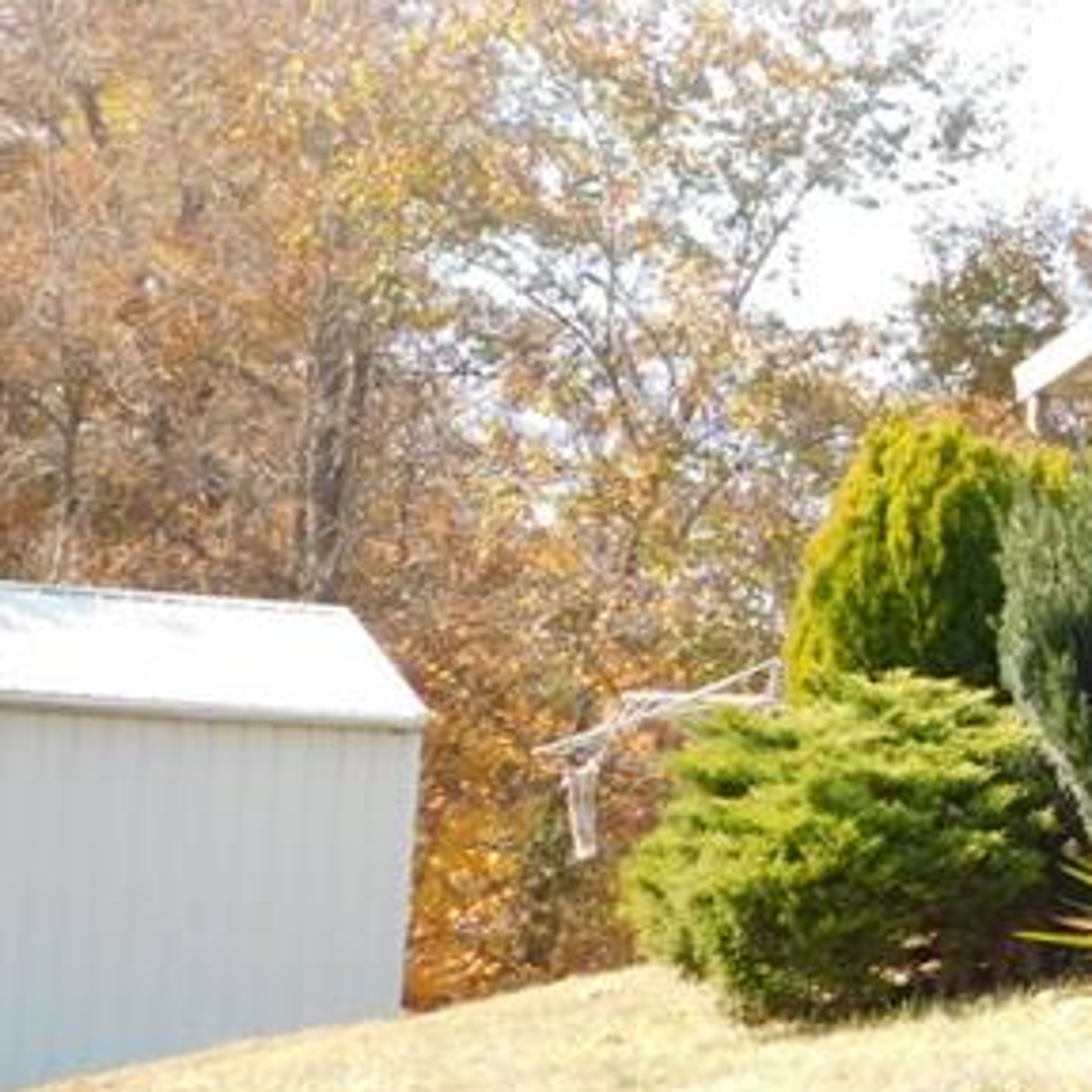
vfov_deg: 15.4
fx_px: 4033
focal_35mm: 113
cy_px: 478
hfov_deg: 14.0
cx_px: 1850
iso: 125
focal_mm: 6.3
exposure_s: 1/250
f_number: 3.5
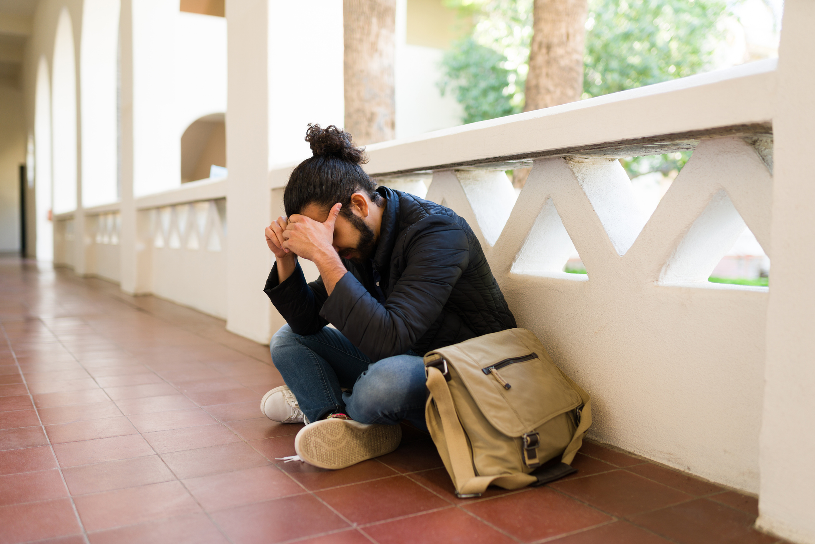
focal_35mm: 35
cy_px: 272
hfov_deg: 54.4
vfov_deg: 37.9
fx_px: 792
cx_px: 408
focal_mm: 35
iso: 160
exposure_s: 1/160
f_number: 1.8
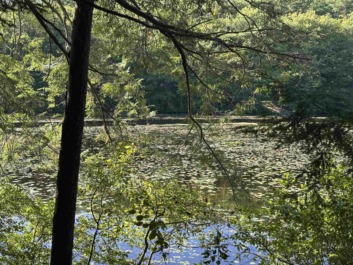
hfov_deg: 39.7
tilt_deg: -2.9
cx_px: 176
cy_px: 132
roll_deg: +0.7
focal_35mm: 48
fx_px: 489
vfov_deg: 30.3
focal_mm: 6.86
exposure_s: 1/469
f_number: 1.78
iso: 64
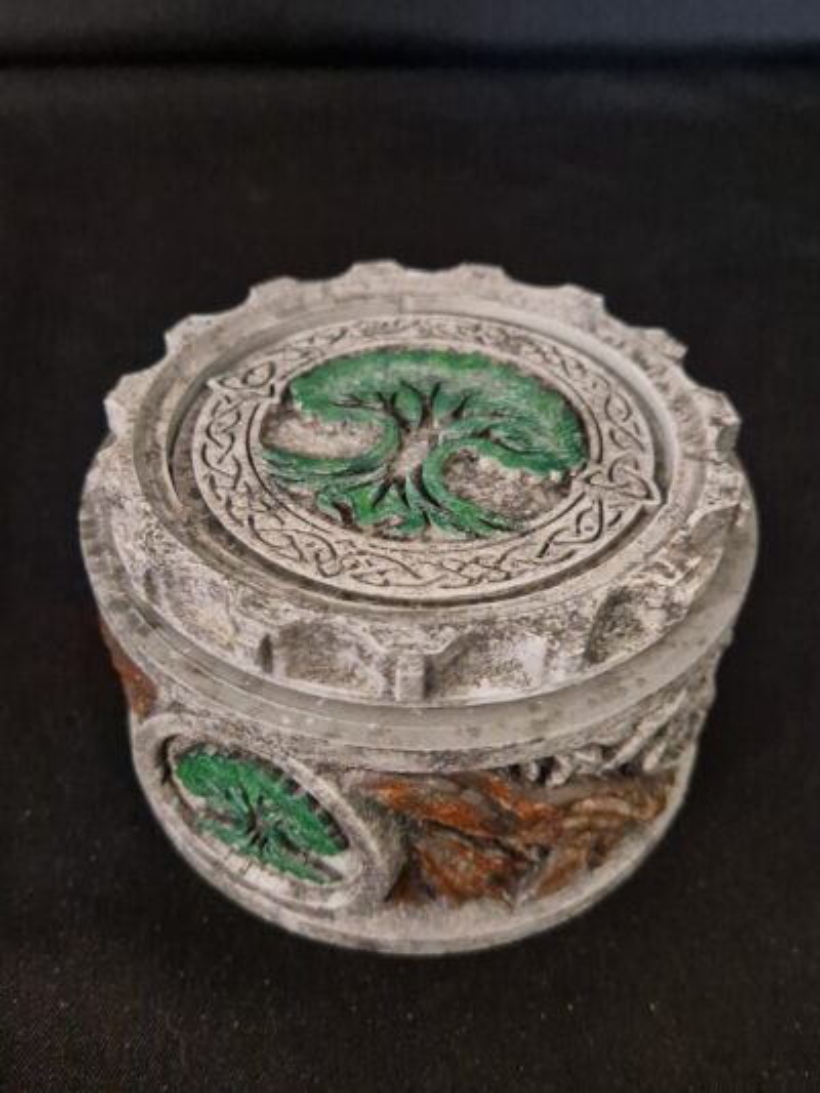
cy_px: 546
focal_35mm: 23
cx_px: 410
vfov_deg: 73.9
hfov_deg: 58.9
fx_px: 726
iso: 500
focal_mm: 5.4
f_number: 1.8
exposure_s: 1/17
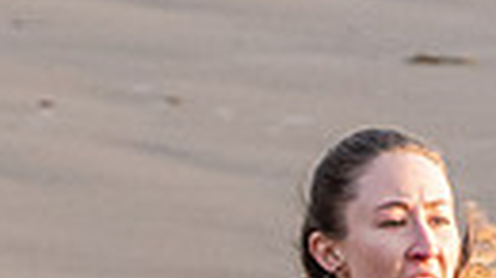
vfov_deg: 0.5
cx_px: 174
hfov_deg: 0.9
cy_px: 709
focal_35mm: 2380
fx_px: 31289
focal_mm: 200
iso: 640
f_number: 5.6
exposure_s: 1/200
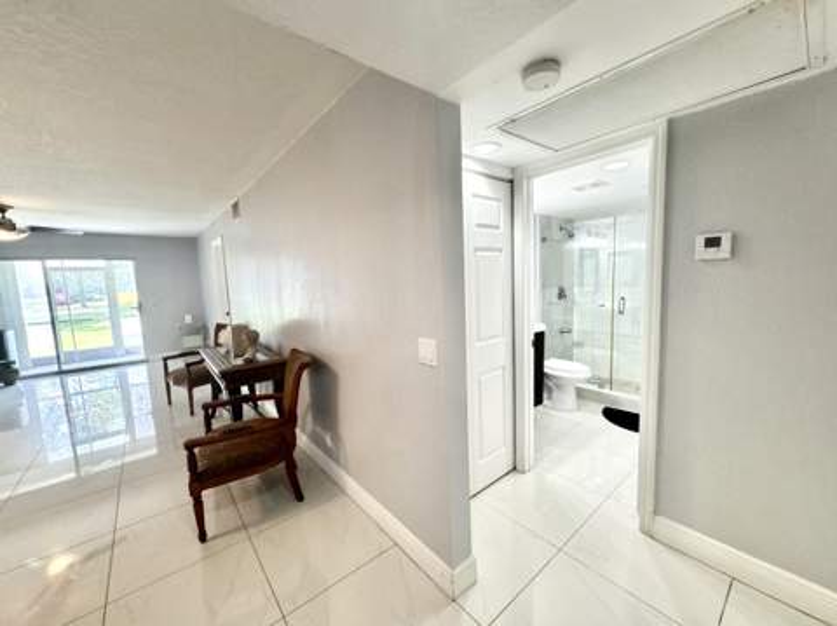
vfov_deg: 85.6
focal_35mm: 14
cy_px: 313
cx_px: 418
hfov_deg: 102.1
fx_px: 338
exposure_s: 1/60
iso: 200
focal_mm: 2.22
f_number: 2.2
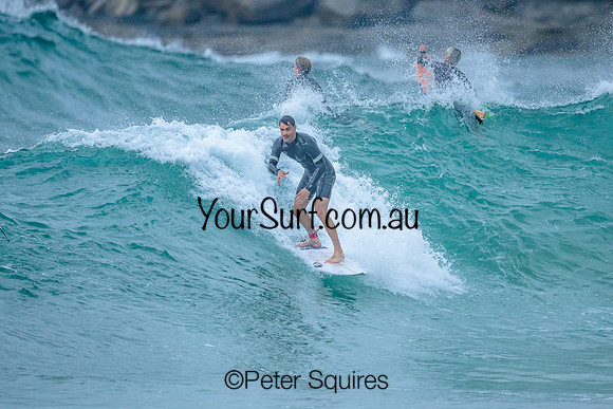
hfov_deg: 1.9
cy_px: 195
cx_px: 284
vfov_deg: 1.3
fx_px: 18638
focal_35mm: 1094
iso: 1800
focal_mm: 800
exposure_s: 1/3200
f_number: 6.3
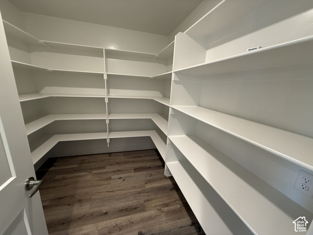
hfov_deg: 102.1
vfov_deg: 85.7
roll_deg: -3.3
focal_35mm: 14
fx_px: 127
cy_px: 118
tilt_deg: -13.9
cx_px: 156
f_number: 2.2
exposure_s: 1/60
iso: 200
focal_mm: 2.22
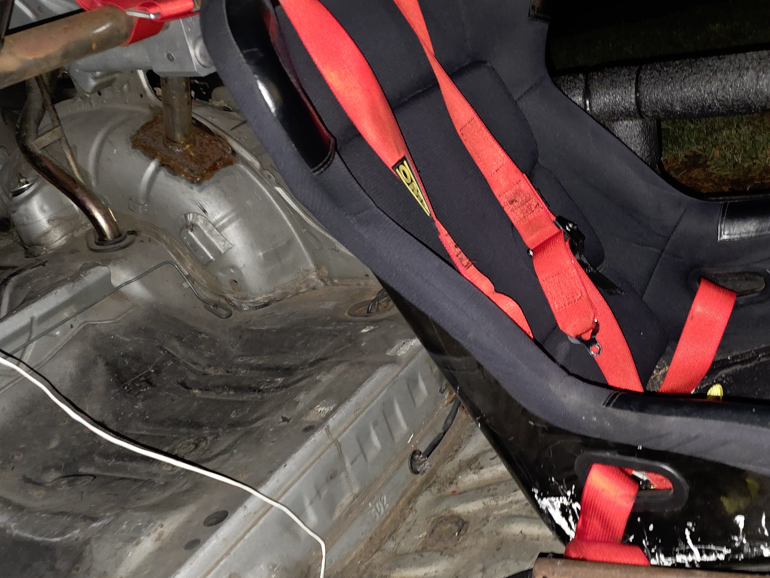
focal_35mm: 43
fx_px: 956
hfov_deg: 43.2
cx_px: 514
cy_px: 294
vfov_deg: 33.6
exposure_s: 1/12
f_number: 1.7
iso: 320
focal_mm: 6.3
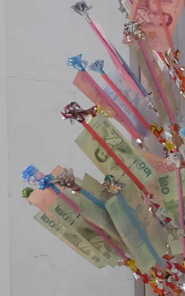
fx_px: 1436
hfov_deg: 5.9
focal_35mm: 178
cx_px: 824
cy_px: 110
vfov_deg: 11.8
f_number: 3.6
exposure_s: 1/70
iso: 2500
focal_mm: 18.2
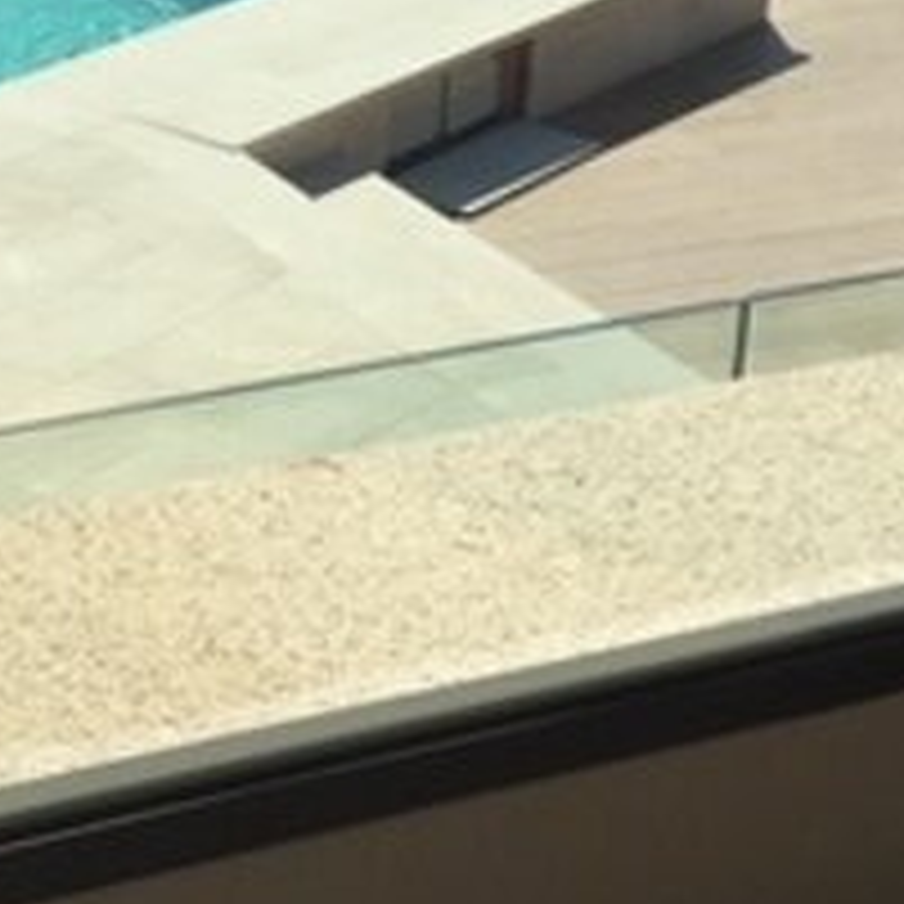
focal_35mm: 102
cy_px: -103
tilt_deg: -16.5
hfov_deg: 16.4
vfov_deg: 16.5
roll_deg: -2.0
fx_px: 3014
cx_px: -144
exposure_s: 1/2262
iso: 25
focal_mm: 4.15
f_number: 2.2
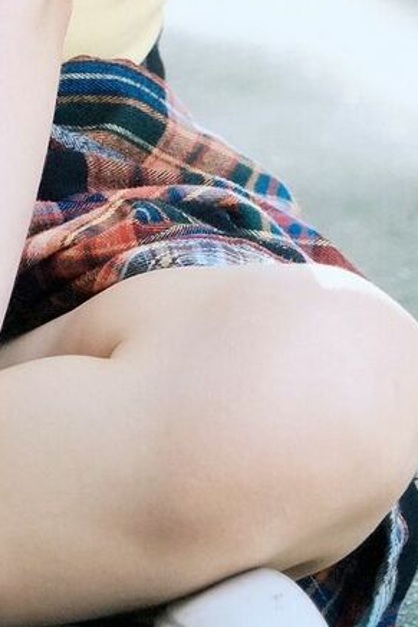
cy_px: -378
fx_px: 5211
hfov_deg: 4.5
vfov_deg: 6.8
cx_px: -306
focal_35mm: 299
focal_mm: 55
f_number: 2.8
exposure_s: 1/125
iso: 320
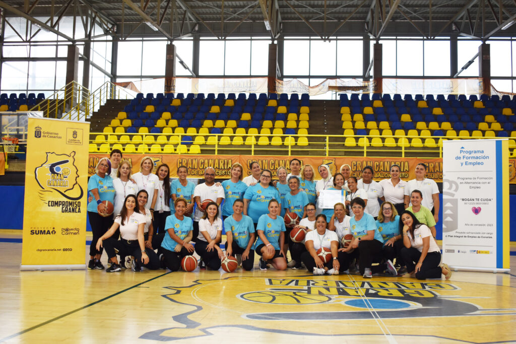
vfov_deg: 33.0
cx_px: 258
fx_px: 581
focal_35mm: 40
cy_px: 172
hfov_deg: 47.9
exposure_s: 1/250
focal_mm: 27
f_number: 5
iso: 400
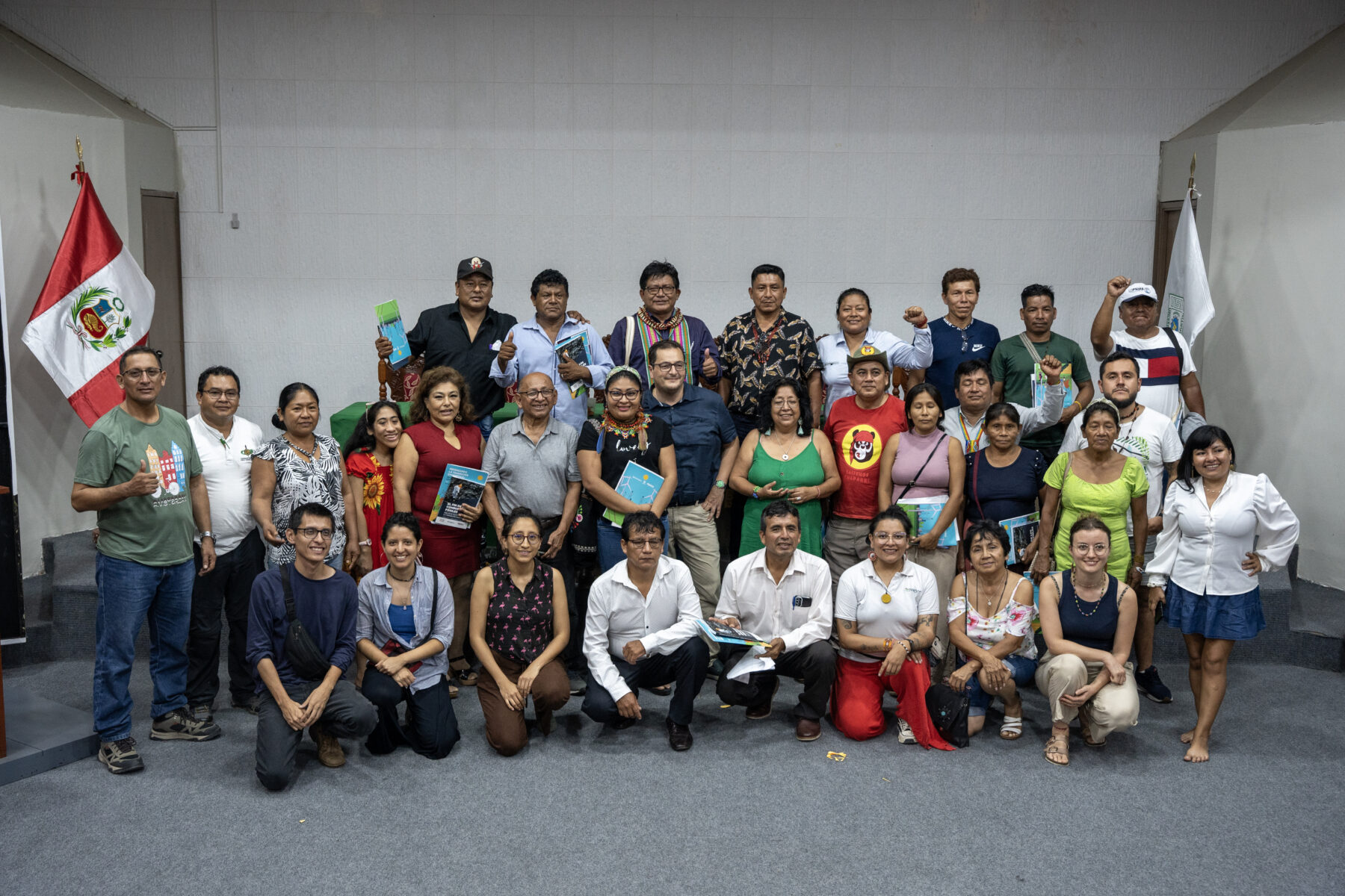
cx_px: 672
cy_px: 448
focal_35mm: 37
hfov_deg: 52.3
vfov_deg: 36.2
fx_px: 1371
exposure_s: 1/125
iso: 2000
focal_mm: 36.7
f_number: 4
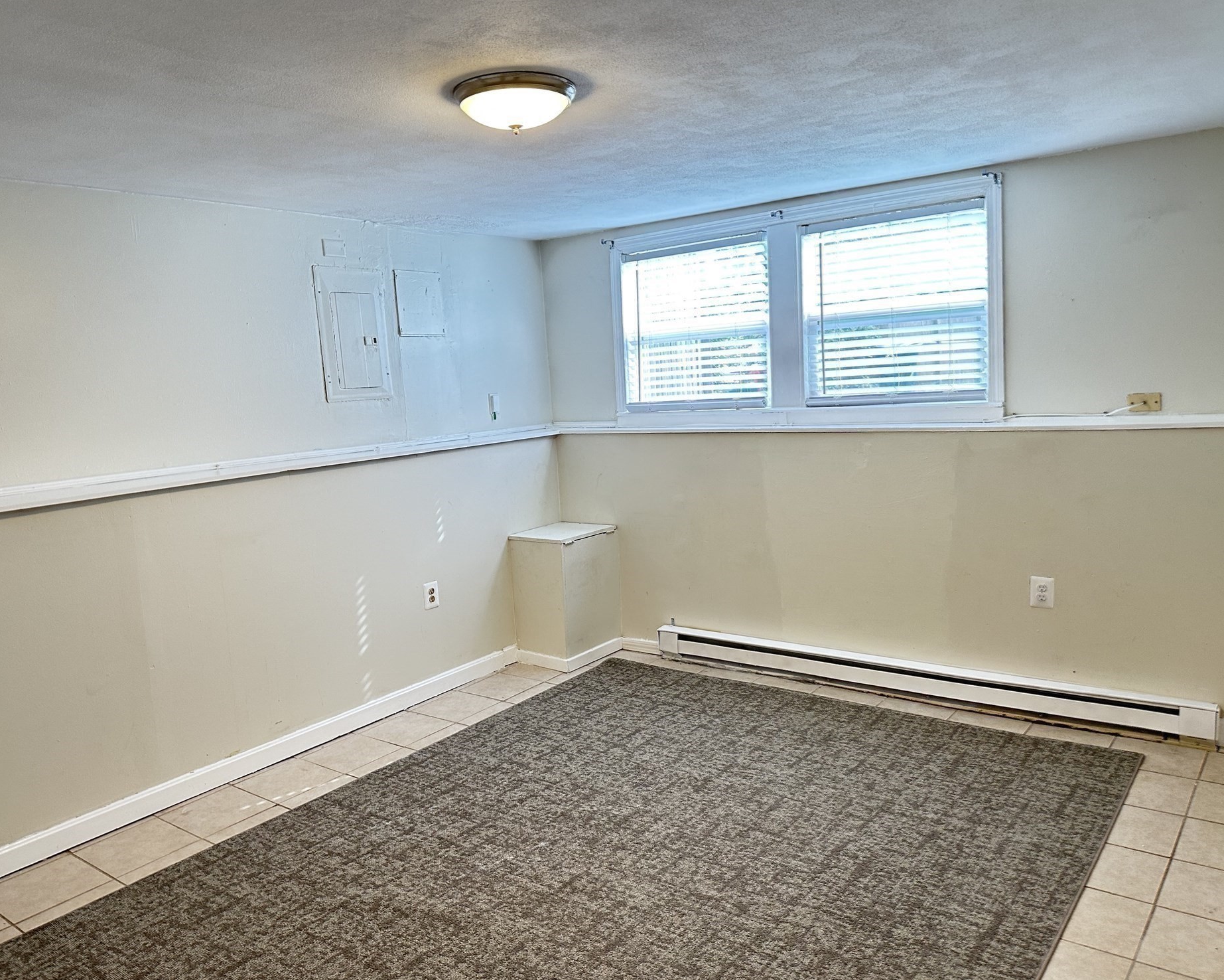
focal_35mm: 26
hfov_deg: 66.0
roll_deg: +2.8
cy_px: 498
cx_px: 592
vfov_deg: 54.9
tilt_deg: -6.1
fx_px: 942
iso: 160
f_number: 1.78
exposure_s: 1/60
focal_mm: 6.86
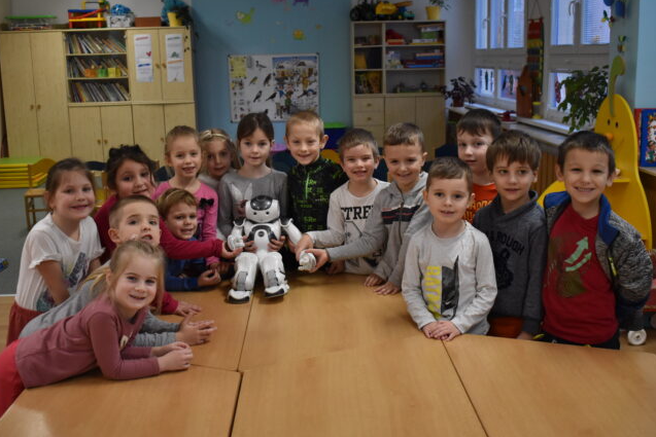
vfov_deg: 32.2
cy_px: 216
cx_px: 316
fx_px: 758
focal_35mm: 42
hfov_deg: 46.8
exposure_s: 1/320
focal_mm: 23
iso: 1600
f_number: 3.8
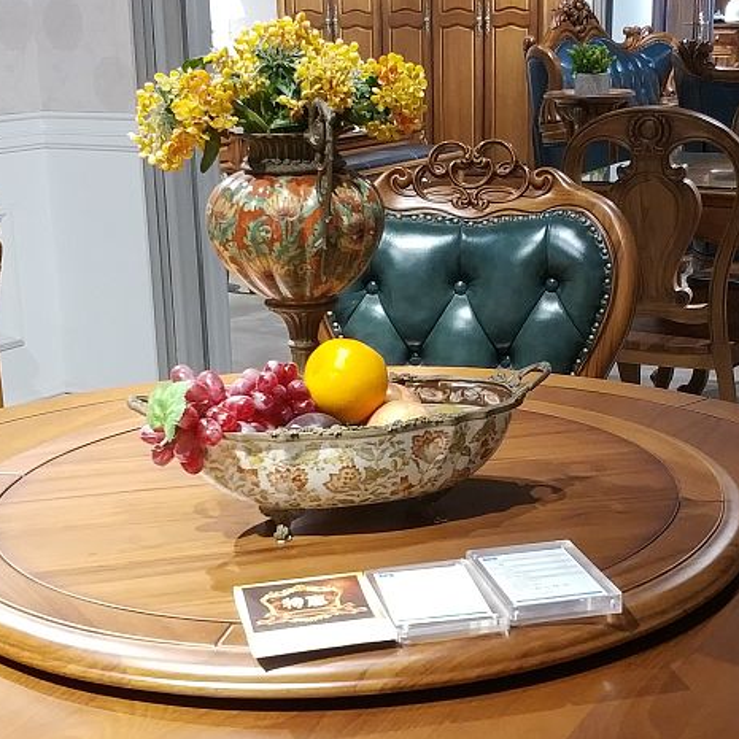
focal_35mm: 73
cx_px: 421
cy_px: 416
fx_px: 1763
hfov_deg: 23.7
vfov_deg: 23.7
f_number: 2
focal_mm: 4.5
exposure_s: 1/17
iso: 409
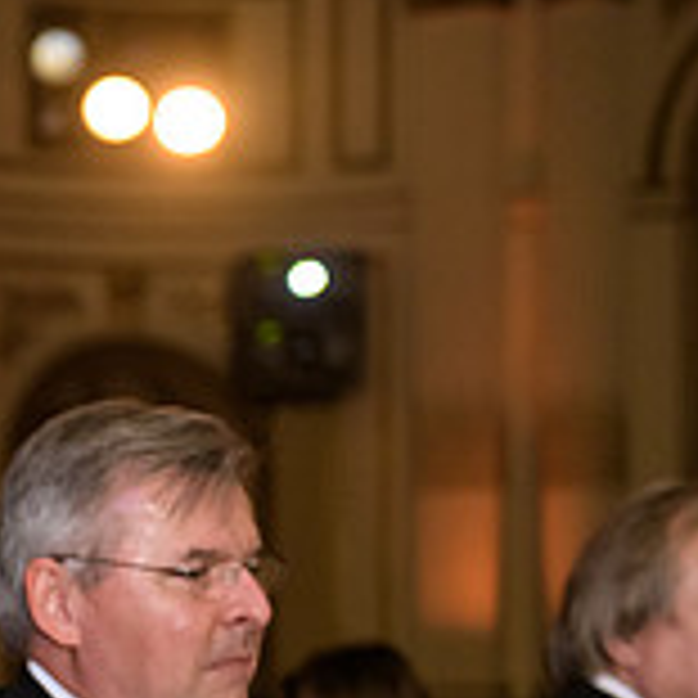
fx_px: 4061
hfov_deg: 9.3
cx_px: -572
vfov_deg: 9.7
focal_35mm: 178
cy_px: 781
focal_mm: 56
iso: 1600
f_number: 3.2
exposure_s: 1/100
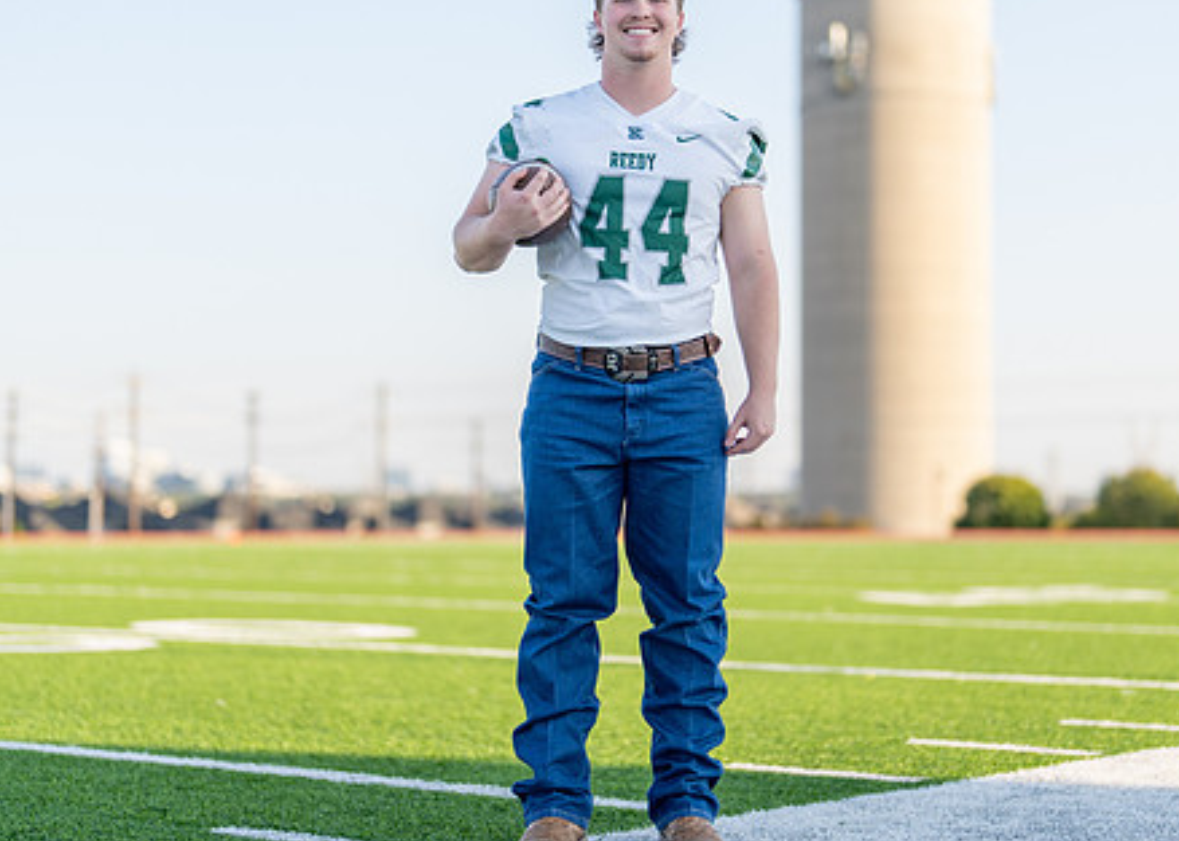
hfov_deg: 25.4
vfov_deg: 18.3
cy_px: 359
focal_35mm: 78
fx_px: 2610
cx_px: 643
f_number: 1.2
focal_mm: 50
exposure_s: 1/2000
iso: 100
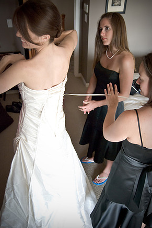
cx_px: 75
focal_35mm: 34
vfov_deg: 55.8
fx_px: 215
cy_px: 112
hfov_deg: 38.9
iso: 500
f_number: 2.8
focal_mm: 22
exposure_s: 1/60
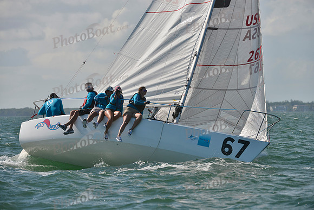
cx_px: 157
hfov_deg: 9.4
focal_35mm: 220
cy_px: 105
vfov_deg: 6.2
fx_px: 1919
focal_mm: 220
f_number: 7.1
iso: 280
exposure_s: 1/2000
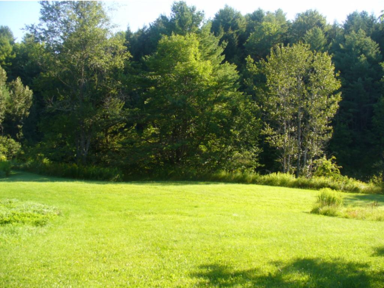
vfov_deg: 38.7
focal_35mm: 37
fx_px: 411
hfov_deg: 50.1
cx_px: 192
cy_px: 144
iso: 80
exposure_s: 1/250
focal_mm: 6.1
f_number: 2.8
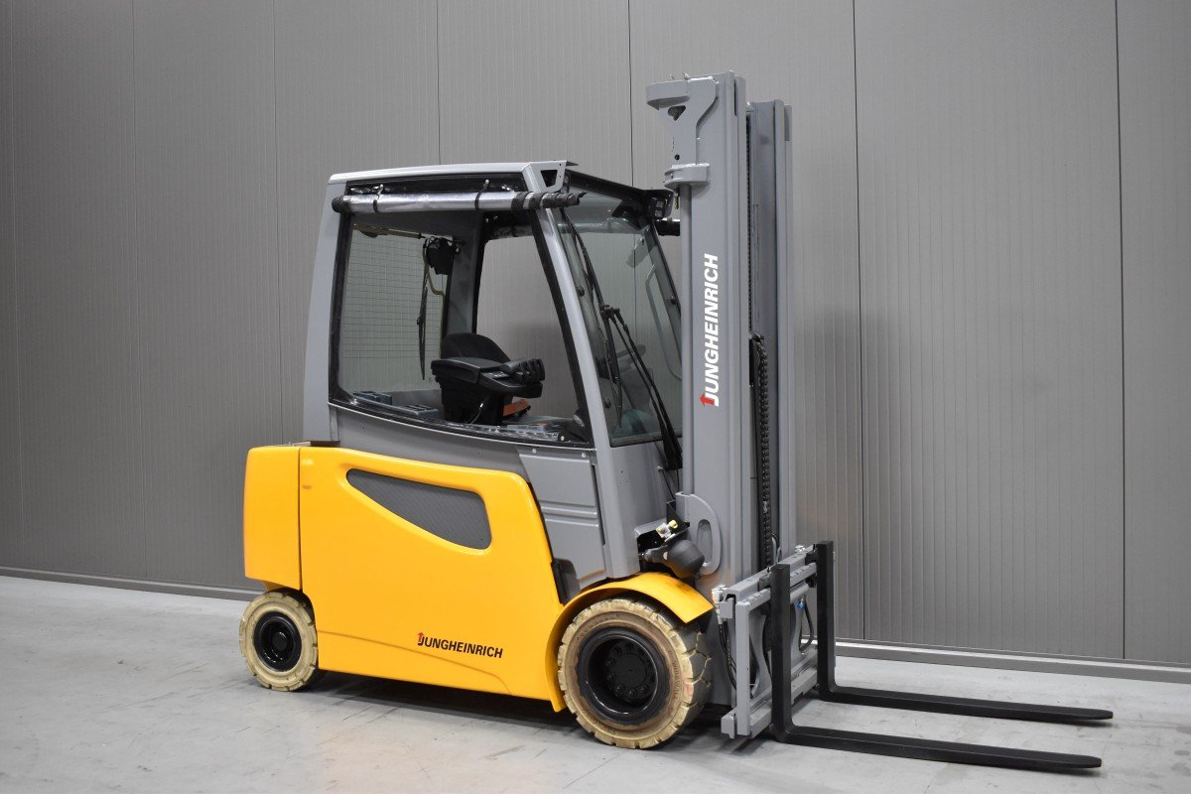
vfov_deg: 36.9
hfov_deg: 53.1
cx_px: 596
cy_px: 397
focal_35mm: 36
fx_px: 1191
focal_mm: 24
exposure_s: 1/60
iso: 1250
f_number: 4.5
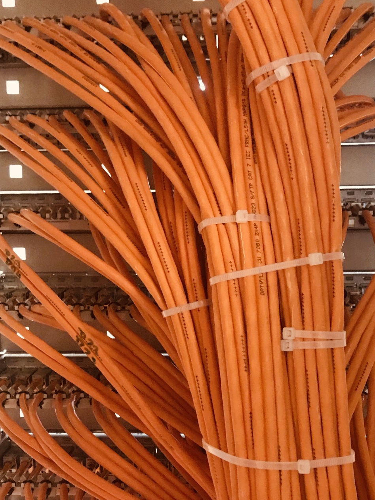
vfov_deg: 49.9
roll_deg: +1.8
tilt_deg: -5.9
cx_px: 222
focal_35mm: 37
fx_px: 535
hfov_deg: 38.5
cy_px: 205
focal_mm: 3.99
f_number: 1.8
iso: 80
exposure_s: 1/6
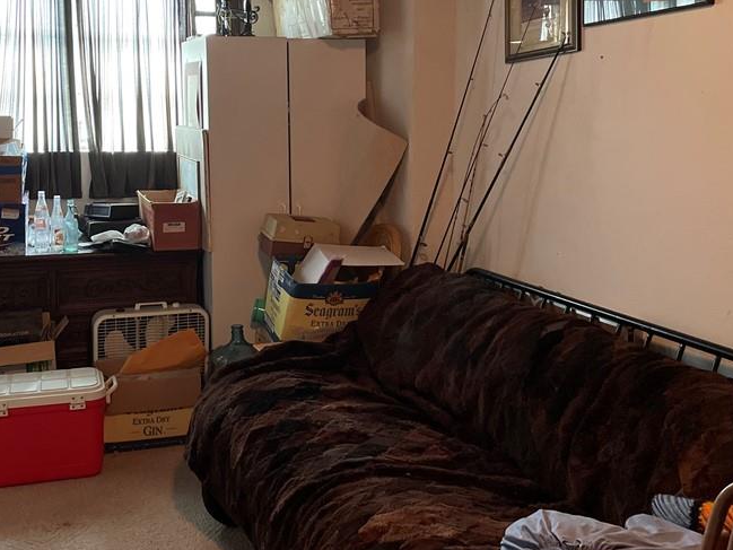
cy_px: 180
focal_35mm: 41
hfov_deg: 45.6
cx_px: 304
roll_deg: +0.1
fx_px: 868
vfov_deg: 34.8
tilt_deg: -4.0
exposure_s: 1/30
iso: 640
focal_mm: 4.2
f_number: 1.6
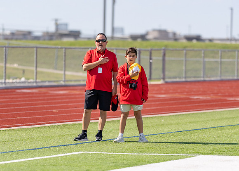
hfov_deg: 7.2
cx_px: 105
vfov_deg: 5.1
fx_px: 1899
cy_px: 103
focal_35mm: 280
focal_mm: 135
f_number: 1.8
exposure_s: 1/4000
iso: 100
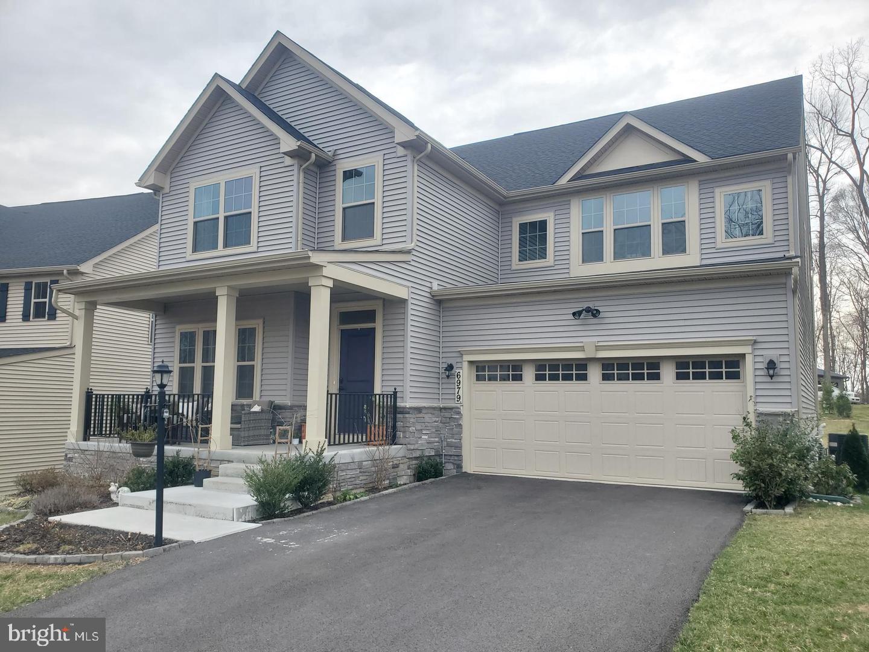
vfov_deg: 53.1
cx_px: 434
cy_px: 326
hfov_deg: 67.3
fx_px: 653
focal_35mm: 26
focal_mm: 4.3
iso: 50
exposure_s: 1/279
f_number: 2.4
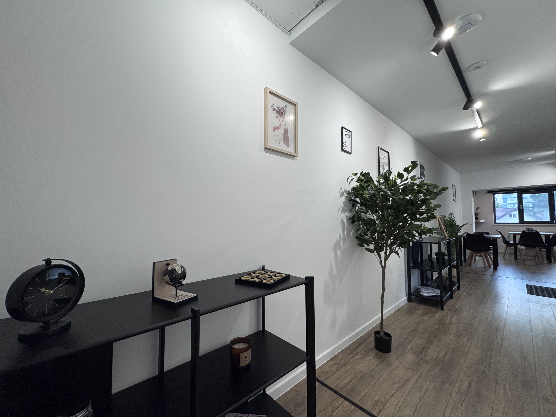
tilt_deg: +3.1
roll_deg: +0.4
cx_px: 278
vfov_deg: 85.7
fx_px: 225
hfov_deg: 102.1
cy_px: 208
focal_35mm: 14
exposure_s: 1/100
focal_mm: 2.22
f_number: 2.2
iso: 160
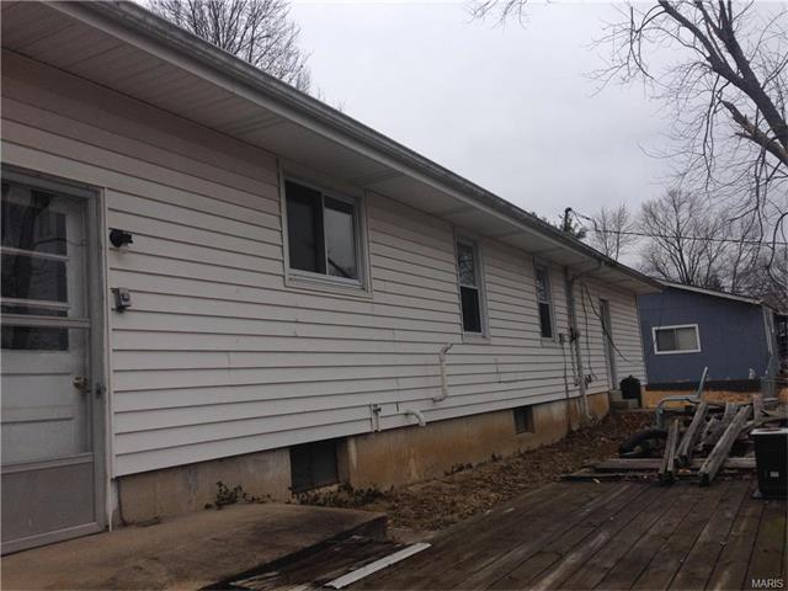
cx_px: 394
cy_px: 296
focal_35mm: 33
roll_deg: +0.6
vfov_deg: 42.9
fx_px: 751
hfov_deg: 55.4
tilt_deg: +4.5
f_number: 2.4
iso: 50
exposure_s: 1/742
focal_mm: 4.12
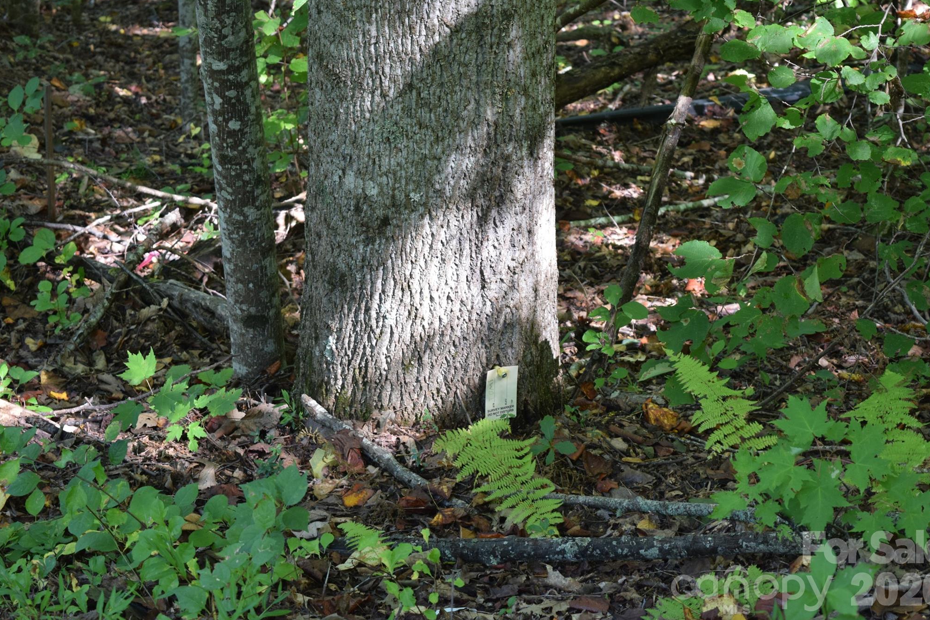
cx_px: 475
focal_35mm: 85
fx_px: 2183
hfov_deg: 24.0
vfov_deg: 16.2
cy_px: 305
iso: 900
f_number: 5.6
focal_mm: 55
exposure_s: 1/60
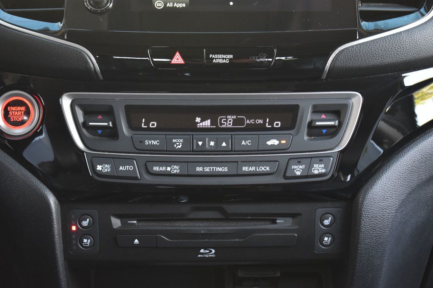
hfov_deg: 24.6
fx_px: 992
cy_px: 144
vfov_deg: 16.5
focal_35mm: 82
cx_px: 216
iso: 900
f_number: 6.3
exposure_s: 1/15
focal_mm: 55
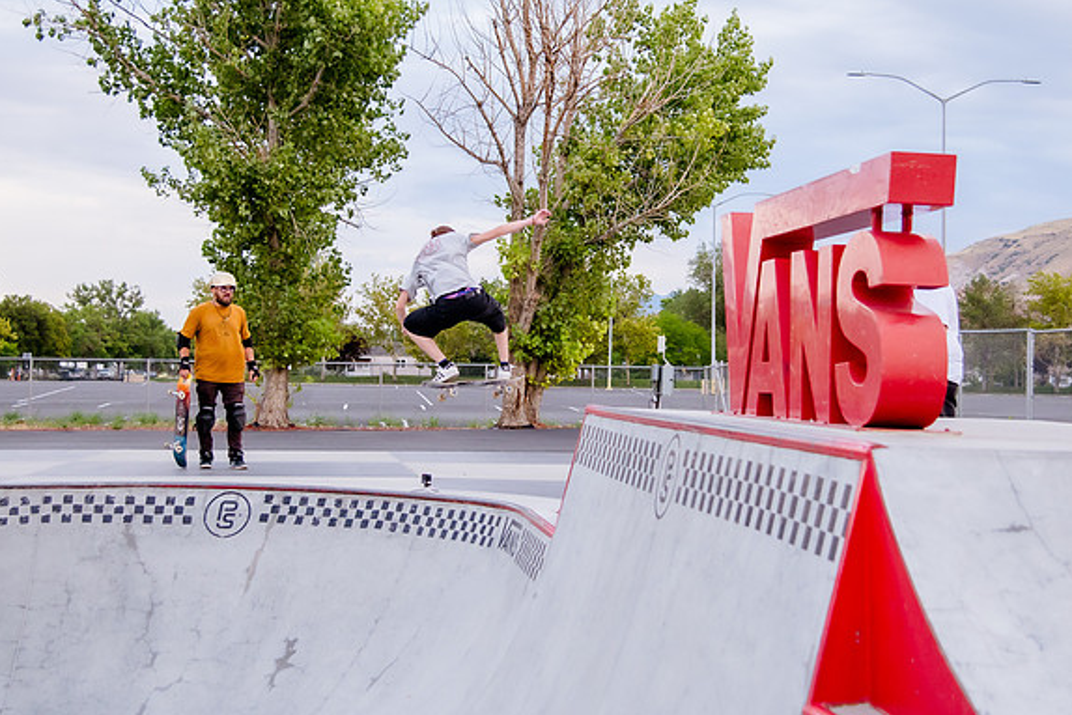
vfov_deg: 21.9
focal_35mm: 62
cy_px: 268
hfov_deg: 32.3
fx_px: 1847
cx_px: 600
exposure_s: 1/640
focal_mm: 44
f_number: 4
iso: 2500
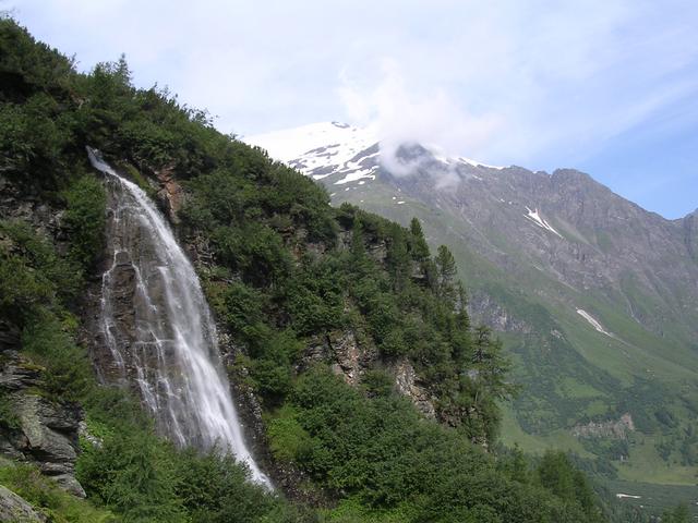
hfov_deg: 49.0
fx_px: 766
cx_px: 349
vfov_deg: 37.7
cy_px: 262
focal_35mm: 38
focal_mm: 5.8
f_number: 5.6
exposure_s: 1/183
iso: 100
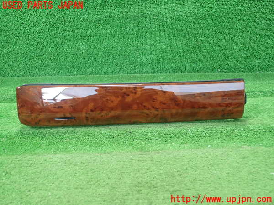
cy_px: 102
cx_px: 137
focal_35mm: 30
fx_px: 237
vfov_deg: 46.8
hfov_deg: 60.0
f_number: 2.3
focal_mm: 5.5
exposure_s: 1/125
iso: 640
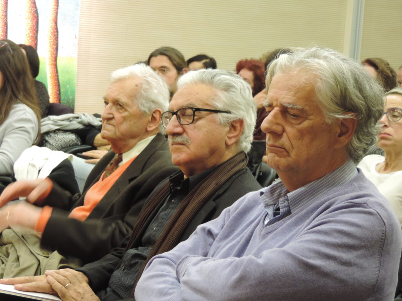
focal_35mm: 100
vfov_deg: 14.8
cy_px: 150
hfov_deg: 19.6
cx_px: 201
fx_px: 1161
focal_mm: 17.8
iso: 800
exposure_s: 1/20
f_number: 4.1
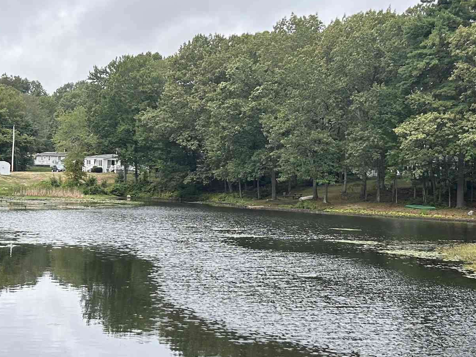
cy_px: 228
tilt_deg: -3.7
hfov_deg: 29.4
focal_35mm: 66
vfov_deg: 22.2
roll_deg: -2.0
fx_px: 908
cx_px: 240
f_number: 1.5
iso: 50
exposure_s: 1/1171
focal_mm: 5.7
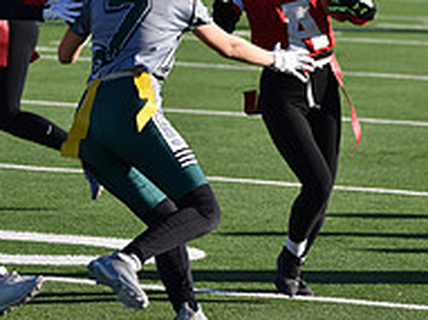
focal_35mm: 340
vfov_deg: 4.4
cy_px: -2
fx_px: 4201
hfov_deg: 5.8
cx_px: 276
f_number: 5
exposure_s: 1/1000
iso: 140
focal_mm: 150
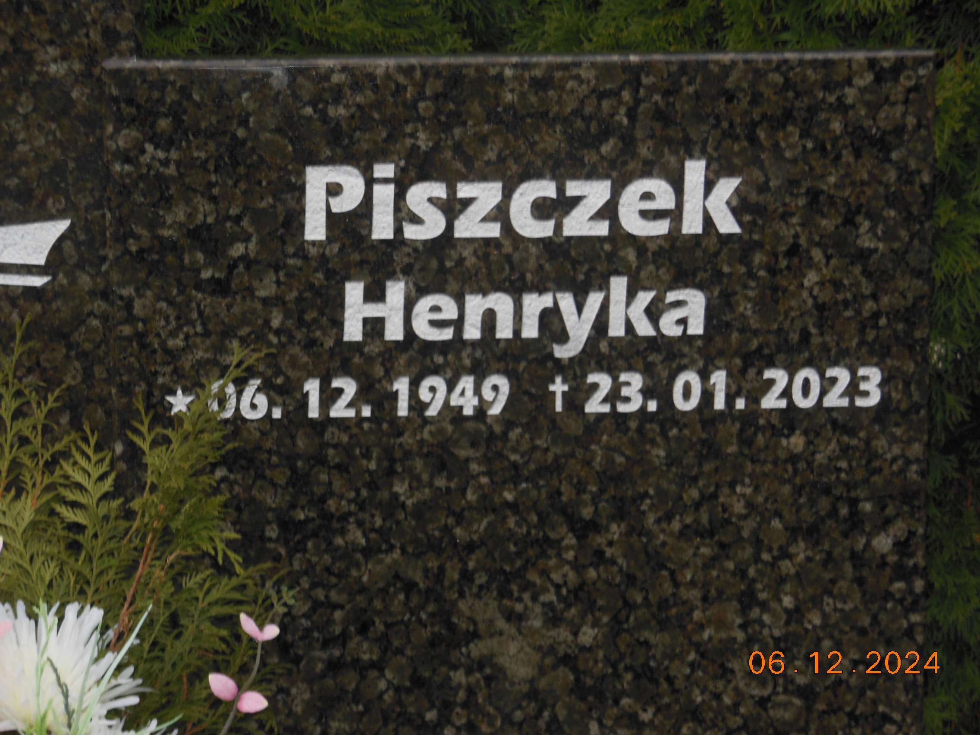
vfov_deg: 15.1
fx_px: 2774
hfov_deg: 20.0
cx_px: 490
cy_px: 368
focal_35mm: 98
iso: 200
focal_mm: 17.5
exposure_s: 1/60
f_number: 4.7
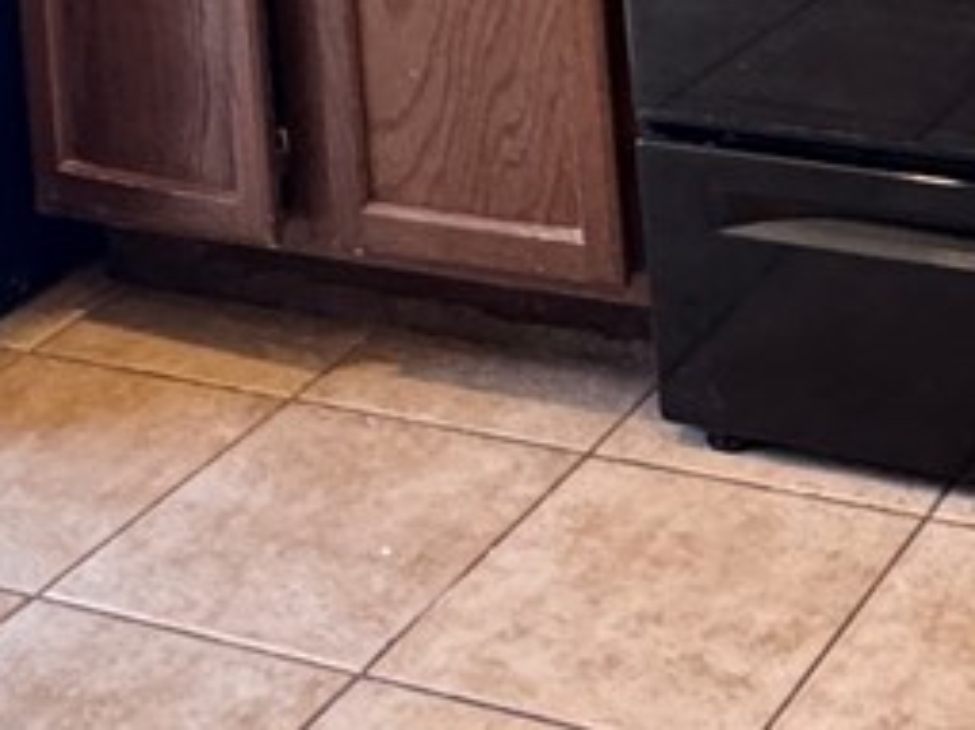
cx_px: 887
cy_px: -826
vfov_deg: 13.7
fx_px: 2477
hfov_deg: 21.7
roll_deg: +4.7
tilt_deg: -0.2
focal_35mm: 88
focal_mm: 2.22
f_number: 2.2
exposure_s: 1/60
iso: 400
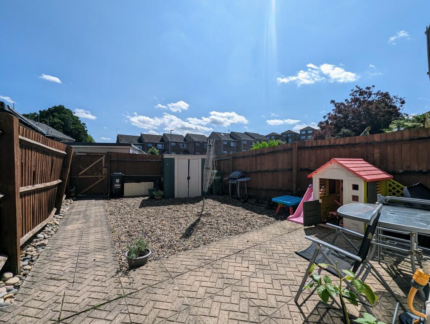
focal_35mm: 13
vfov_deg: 90.1
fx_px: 162
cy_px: 162
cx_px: 215
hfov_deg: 106.1
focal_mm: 1.95
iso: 44
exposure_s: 1/3096
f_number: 2.2
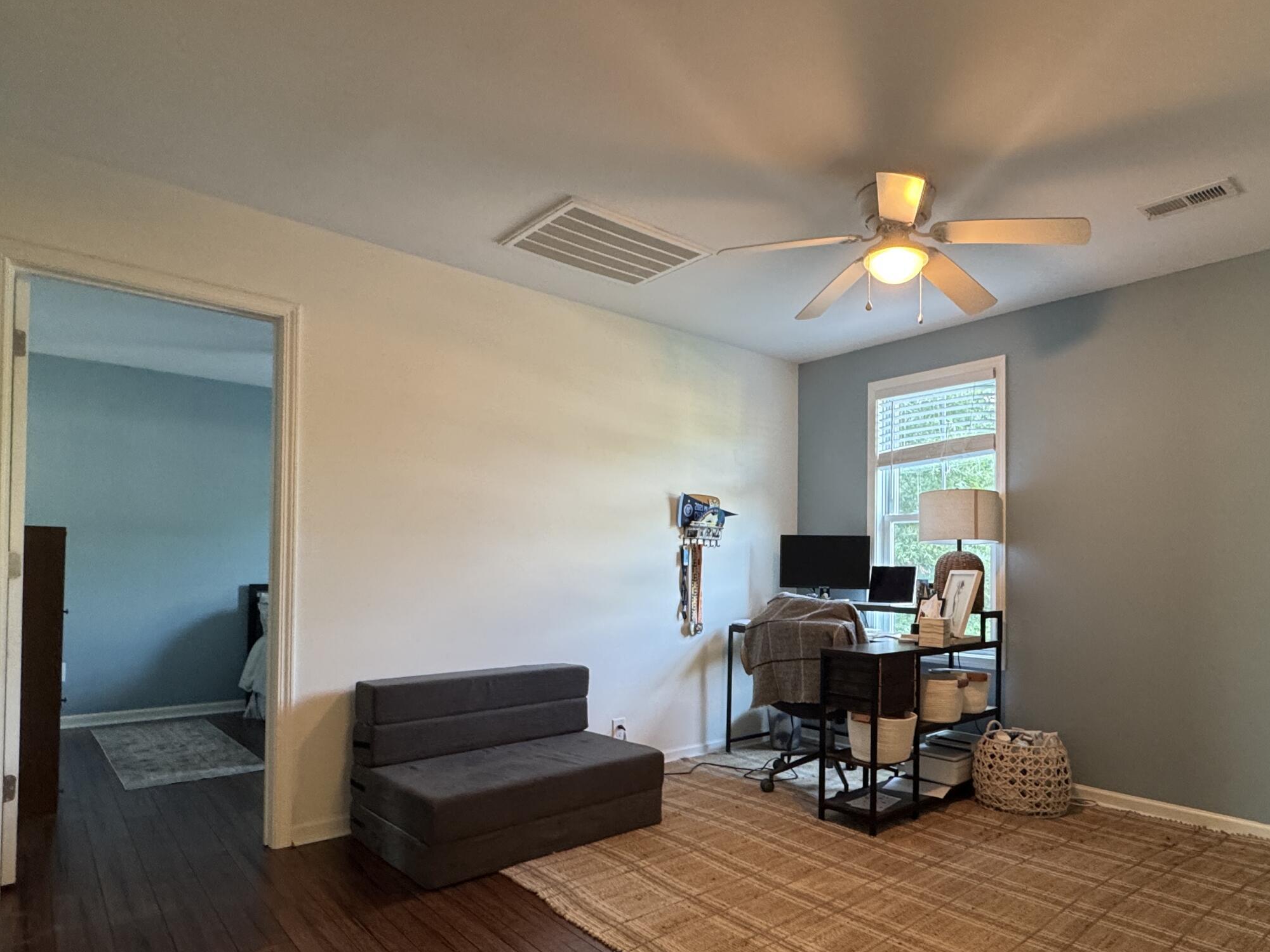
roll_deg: -0.1
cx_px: 749
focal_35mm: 21
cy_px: 550
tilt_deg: +1.2
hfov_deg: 78.3
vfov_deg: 63.1
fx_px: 770
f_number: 2.2
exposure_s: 1/60
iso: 320
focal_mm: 2.22
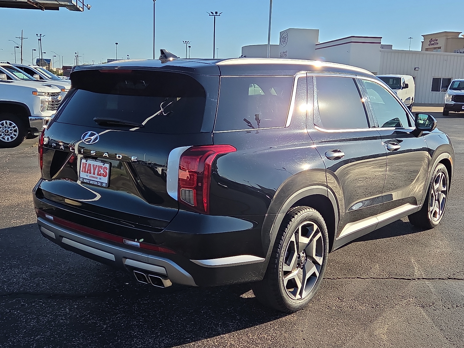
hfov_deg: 50.1
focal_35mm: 37
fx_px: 496
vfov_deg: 38.7
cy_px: 174
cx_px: 232
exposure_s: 1/2000
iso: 25
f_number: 1.8
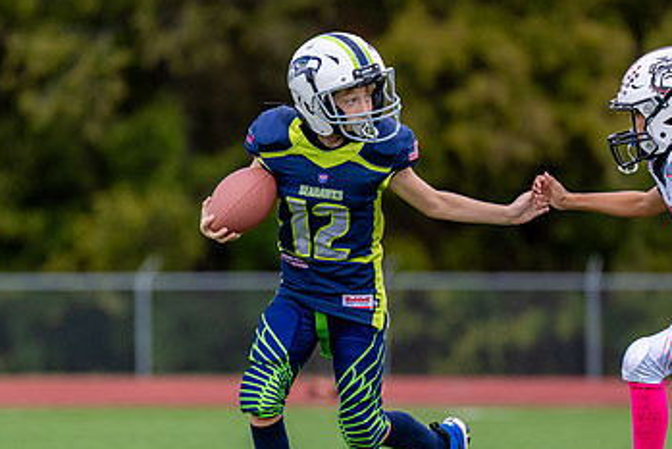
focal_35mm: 478
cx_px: 315
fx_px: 8926
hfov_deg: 4.3
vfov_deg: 2.9
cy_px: 281
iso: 400
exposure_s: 1/3200
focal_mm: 200
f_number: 2.8
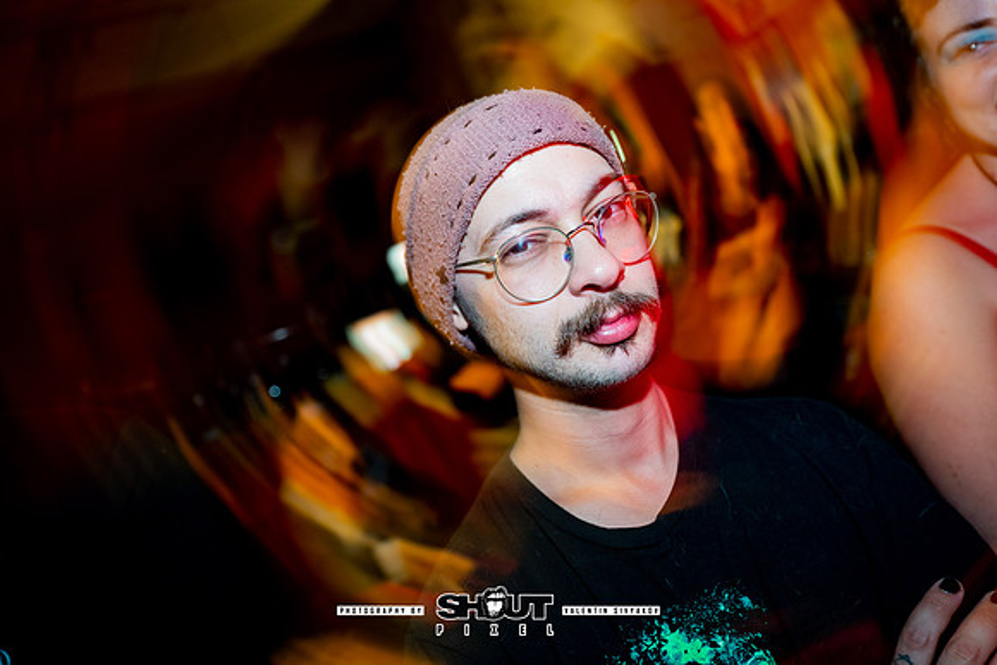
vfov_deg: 55.3
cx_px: 498
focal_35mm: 23
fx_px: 634
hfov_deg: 76.3
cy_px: 332
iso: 1250
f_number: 2.8
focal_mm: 22.9
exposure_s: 1/15
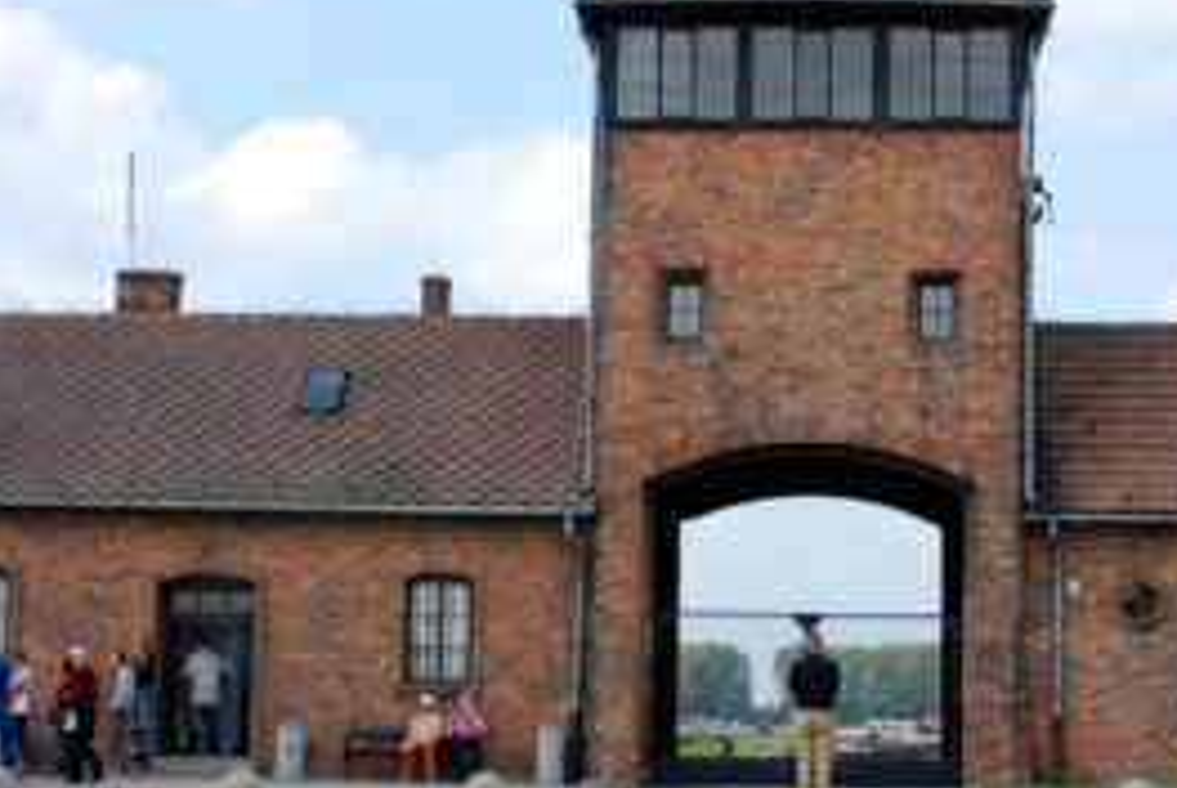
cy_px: 401
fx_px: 2519
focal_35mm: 77
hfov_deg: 26.2
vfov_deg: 17.8
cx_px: 783
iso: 100
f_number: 6.3
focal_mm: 27
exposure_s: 1/160
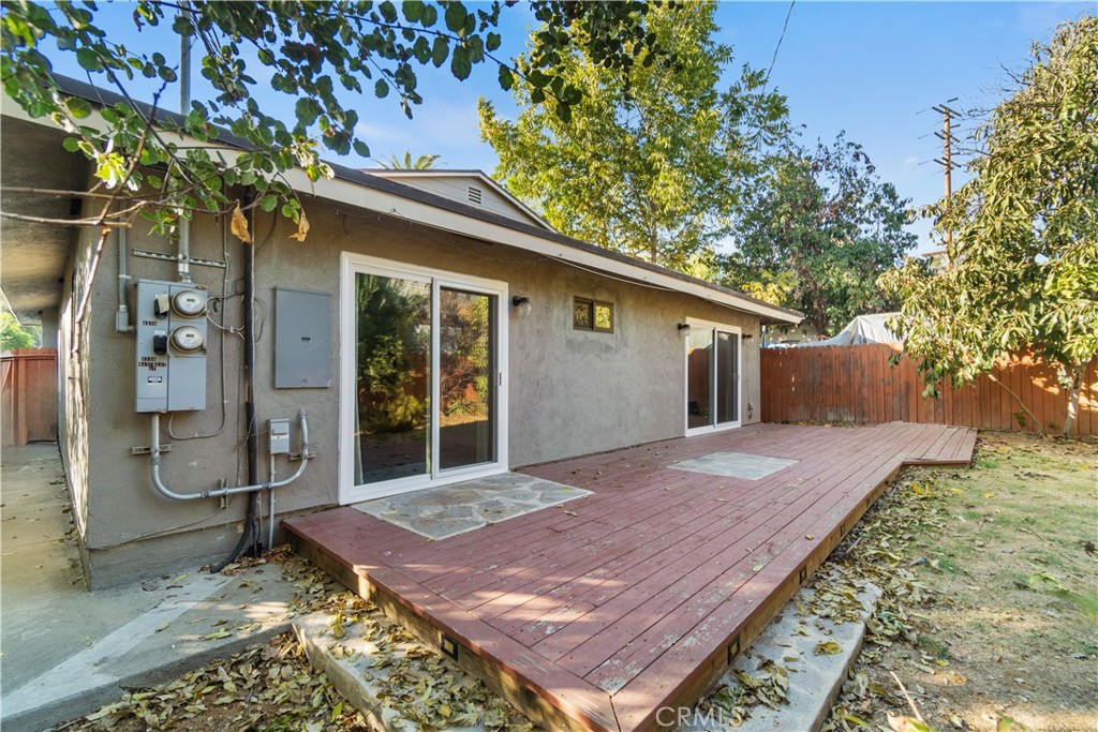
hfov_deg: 100.4
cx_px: 549
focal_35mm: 15
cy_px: 366
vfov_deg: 77.3
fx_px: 458
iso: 200
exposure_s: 1/125
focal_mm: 10
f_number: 4
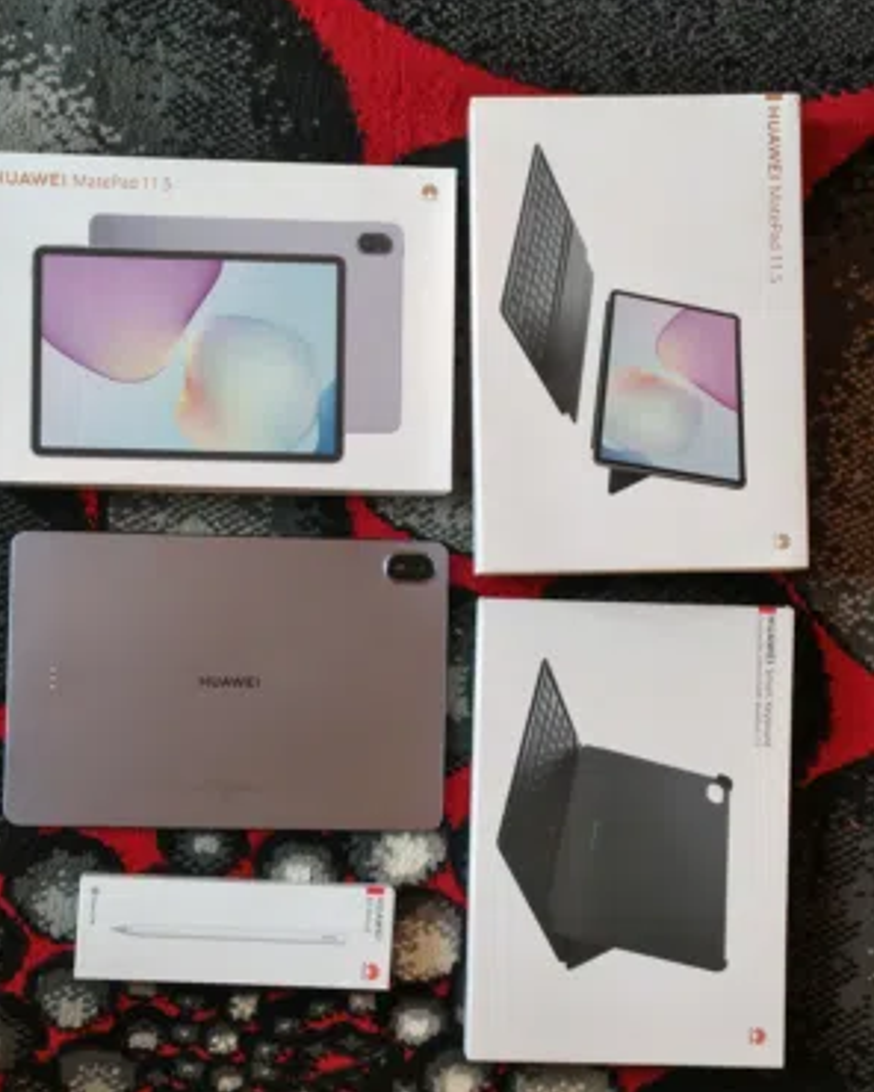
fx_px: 2425
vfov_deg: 25.4
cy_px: 578
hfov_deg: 20.4
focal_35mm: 75
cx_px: 434
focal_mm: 5.25
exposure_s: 1/25
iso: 572
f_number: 1.75
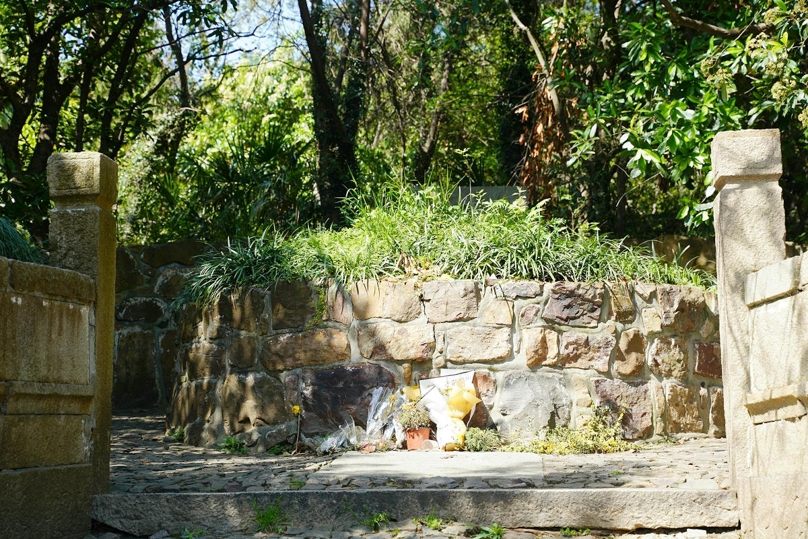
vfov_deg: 20.3
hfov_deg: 30.1
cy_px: 270
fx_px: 1504
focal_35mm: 67
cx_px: 404
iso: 100
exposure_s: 1/100
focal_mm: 67
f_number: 5
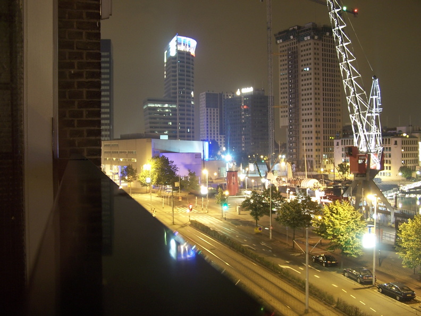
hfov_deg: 49.0
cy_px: 158
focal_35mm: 38
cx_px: 210
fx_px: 462
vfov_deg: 37.7
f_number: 2.8
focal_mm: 6.3
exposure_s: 8
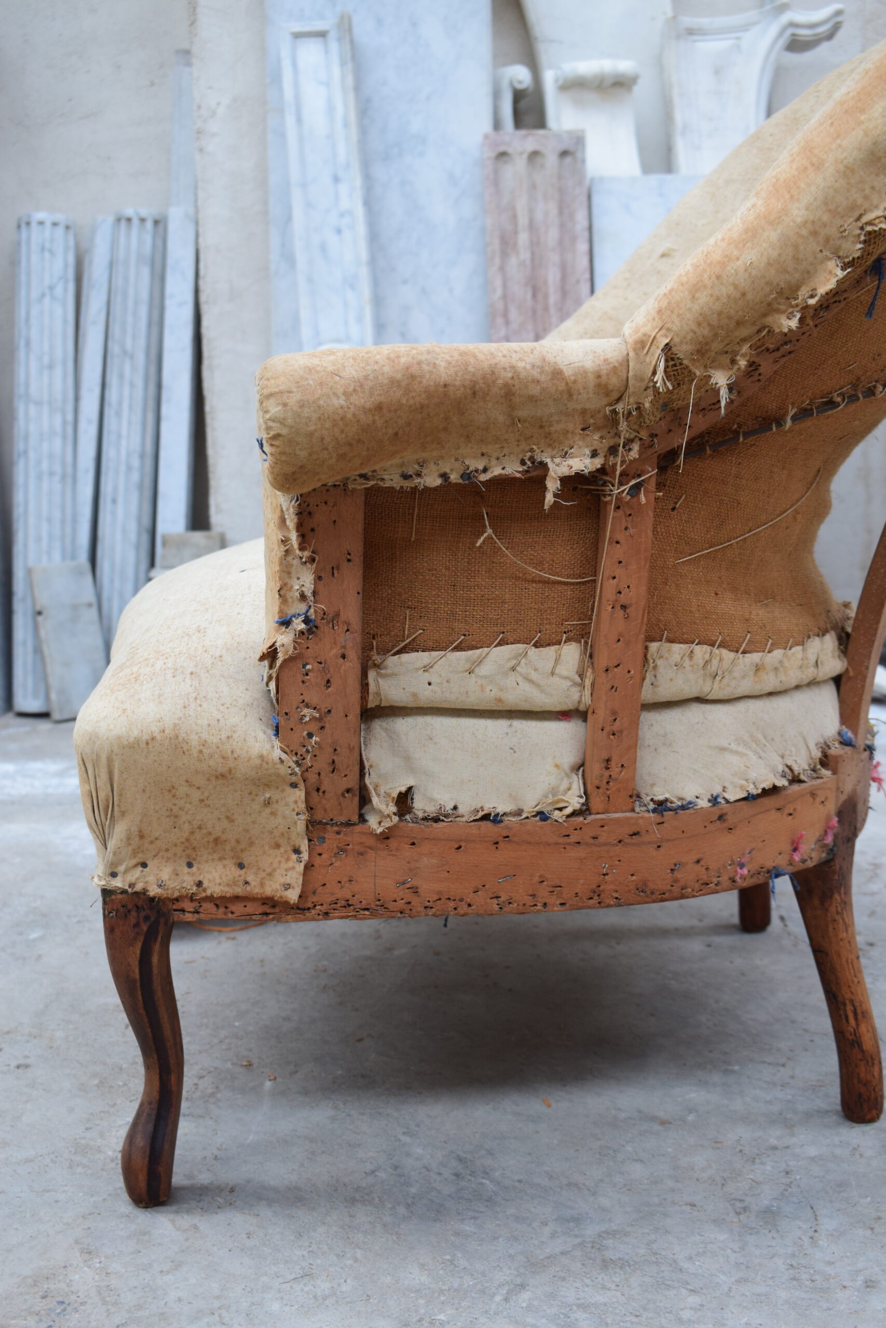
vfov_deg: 49.6
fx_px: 1439
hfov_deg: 34.2
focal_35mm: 39
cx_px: 443
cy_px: 664
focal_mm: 26
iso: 560
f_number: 6.3
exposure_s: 1/15
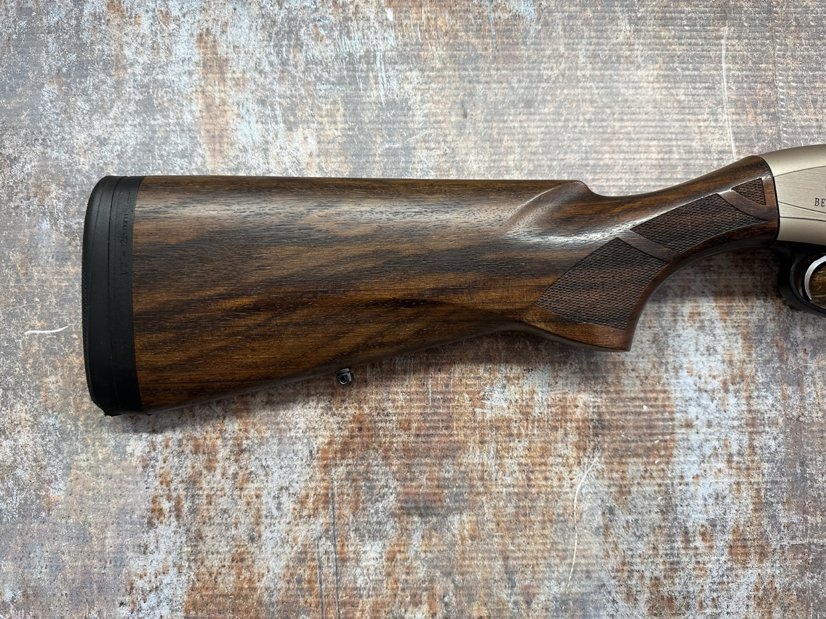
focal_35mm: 24
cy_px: 310
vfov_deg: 56.8
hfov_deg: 71.6
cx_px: 413
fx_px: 573
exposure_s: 1/100
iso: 200
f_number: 1.8
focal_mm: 6.9
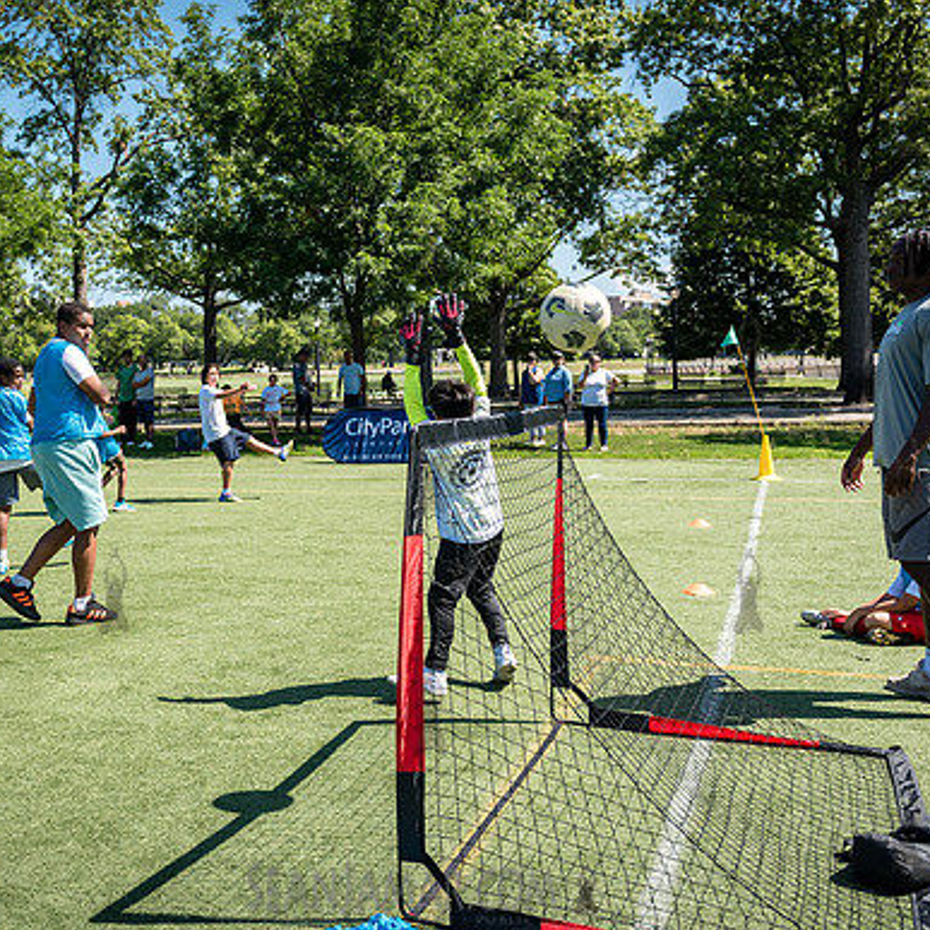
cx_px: 297
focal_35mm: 41
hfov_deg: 40.3
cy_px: 393
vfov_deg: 40.8
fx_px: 1246
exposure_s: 1/1250
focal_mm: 27
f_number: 4
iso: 200
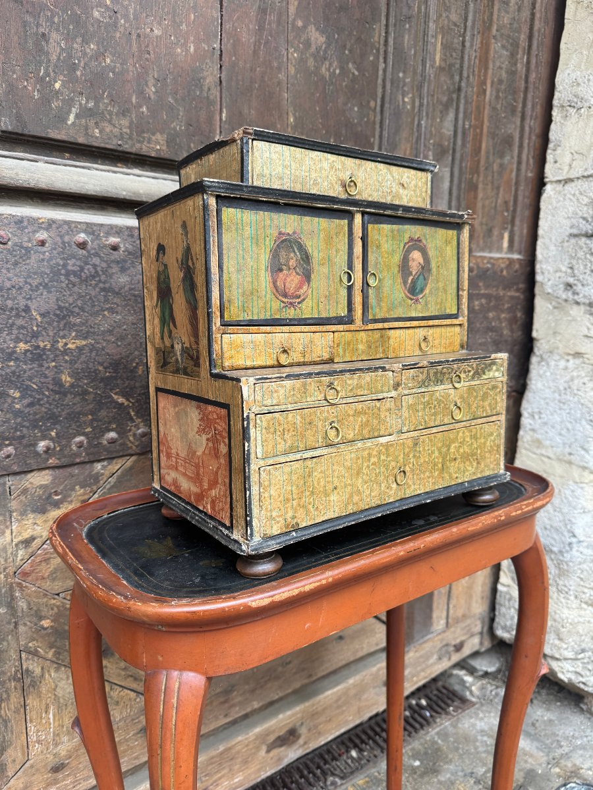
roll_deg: -1.5
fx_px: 548
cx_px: 296
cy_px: 395
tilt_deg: -9.6
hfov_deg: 56.8
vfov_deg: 71.6
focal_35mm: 24
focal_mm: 6.76
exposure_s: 1/121
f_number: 1.78
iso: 100
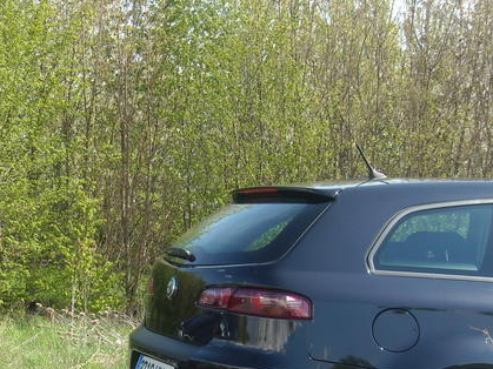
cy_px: 341
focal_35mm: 84
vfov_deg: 17.3
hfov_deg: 22.7
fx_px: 1196
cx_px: 51
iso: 64
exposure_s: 1/353
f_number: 3.1
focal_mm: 7.1
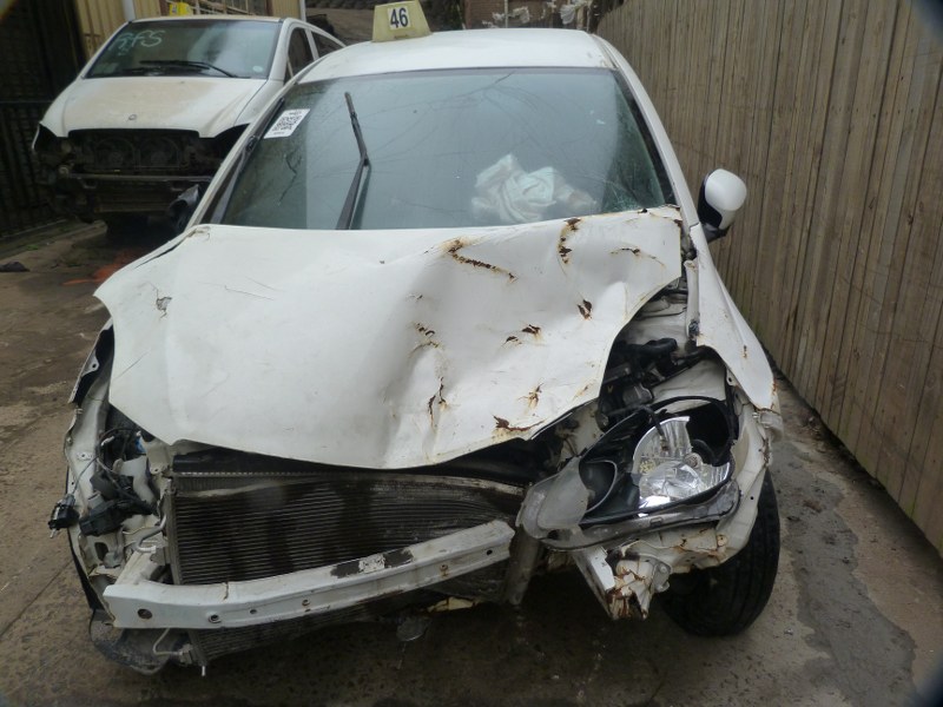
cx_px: 472
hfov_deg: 69.4
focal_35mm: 25
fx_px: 681
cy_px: 354
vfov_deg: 54.9
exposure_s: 1/100
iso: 125
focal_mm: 4.5
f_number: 3.2
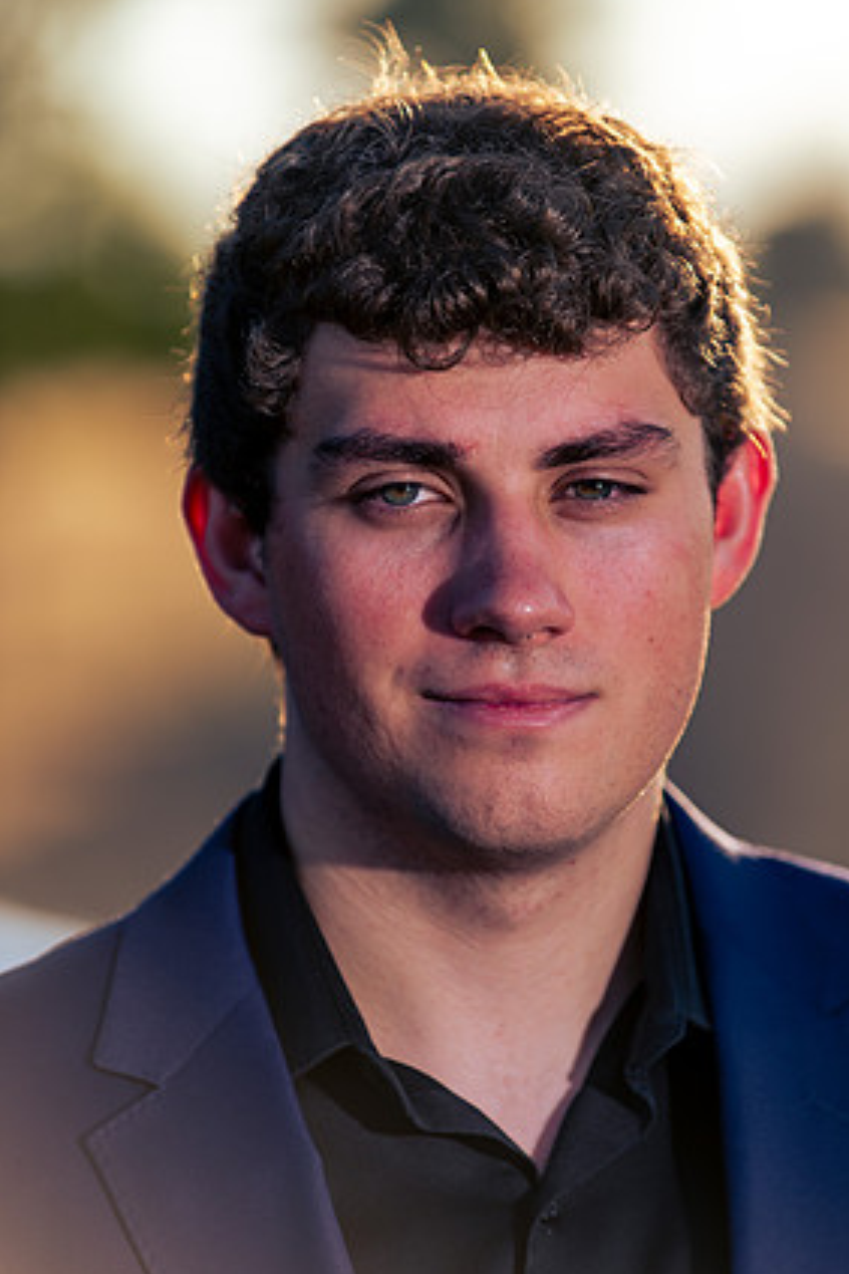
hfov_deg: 6.4
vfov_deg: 9.7
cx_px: 449
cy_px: 617
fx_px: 7534
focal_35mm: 213
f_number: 4
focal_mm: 200
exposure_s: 1/250
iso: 31
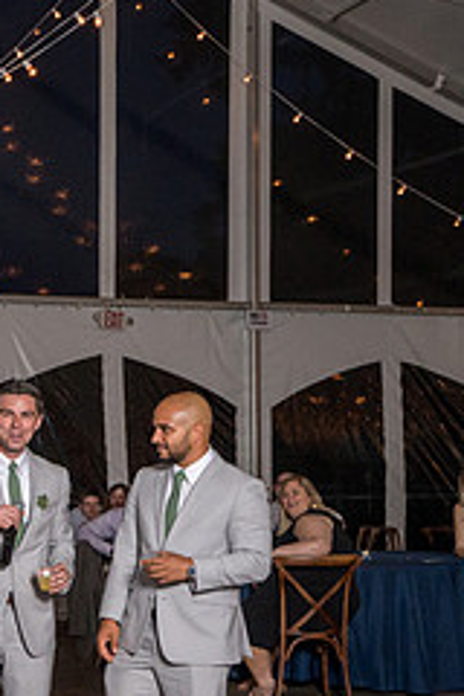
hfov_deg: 17.3
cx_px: -169
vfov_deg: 27.5
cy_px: 474
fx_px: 1411
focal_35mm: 73
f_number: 5
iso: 2000
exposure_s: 1/200
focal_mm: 27
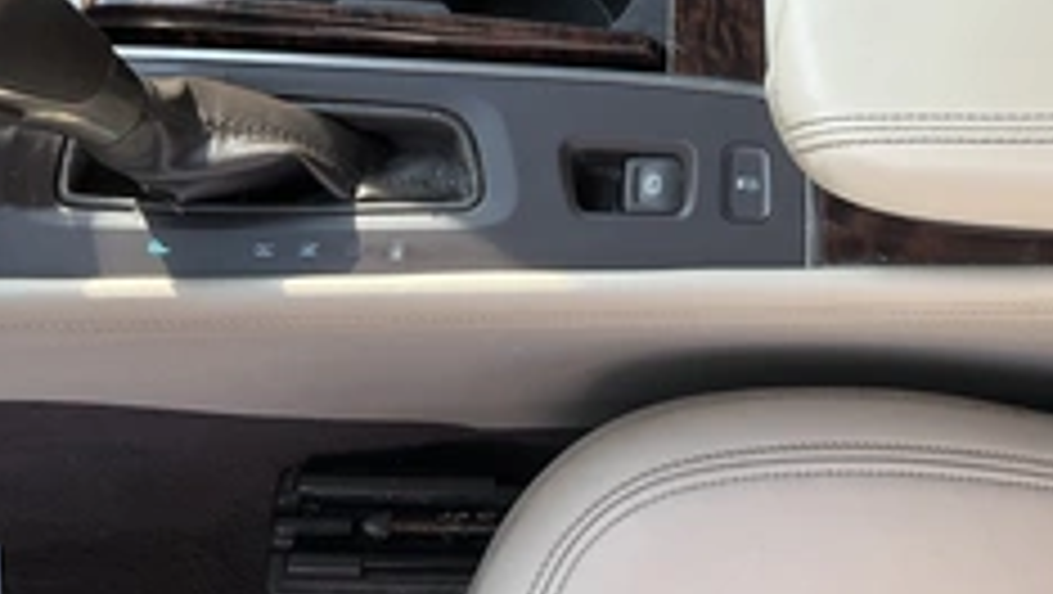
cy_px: 50
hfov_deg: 37.6
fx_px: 1509
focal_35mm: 54
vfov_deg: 21.7
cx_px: 783
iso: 32
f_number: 1.8
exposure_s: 1/122
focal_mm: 3
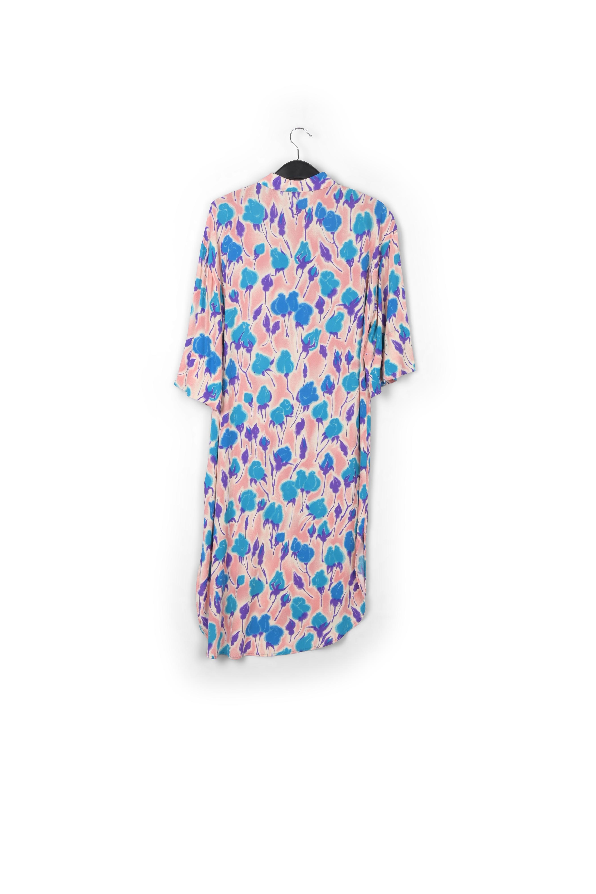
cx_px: 298
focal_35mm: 37
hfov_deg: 35.9
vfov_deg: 51.9
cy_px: 447
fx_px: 919
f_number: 13
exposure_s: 1/160
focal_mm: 37
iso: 100
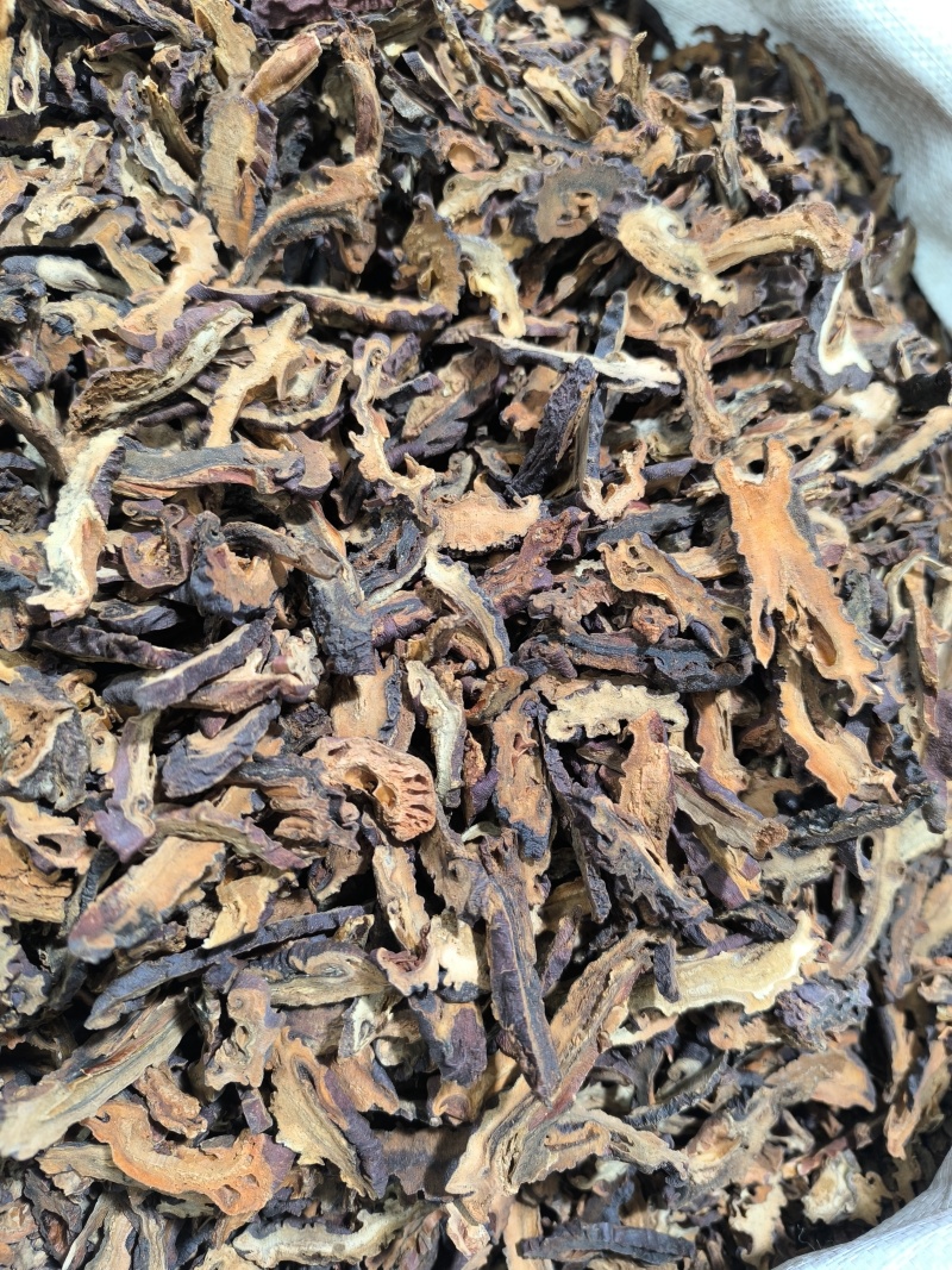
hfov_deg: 58.9
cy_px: 635
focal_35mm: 23
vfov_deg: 73.9
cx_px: 476
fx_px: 844
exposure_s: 1/50
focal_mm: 6.14
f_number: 1.65
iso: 640
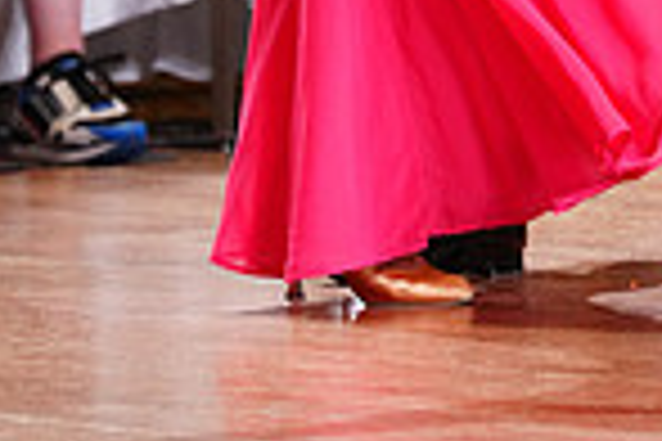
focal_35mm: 790
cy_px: -774
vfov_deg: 1.7
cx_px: 565
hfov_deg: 2.6
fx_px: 14526
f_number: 2.8
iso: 2000
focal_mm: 200
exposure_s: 1/400
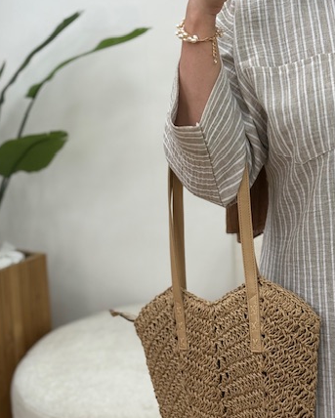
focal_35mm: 70
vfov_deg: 27.1
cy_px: 193
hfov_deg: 21.9
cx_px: 188
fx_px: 867
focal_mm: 6.76
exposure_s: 1/636
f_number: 1.78
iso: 64
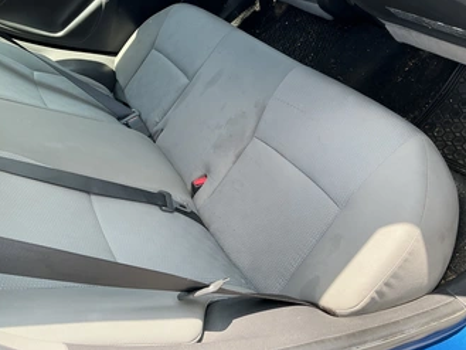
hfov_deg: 53.6
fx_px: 458
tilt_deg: -38.0
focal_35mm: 34
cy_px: 139
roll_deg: +44.5
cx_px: 187
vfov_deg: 41.6
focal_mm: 3
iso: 25
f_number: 1.8
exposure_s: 1/122
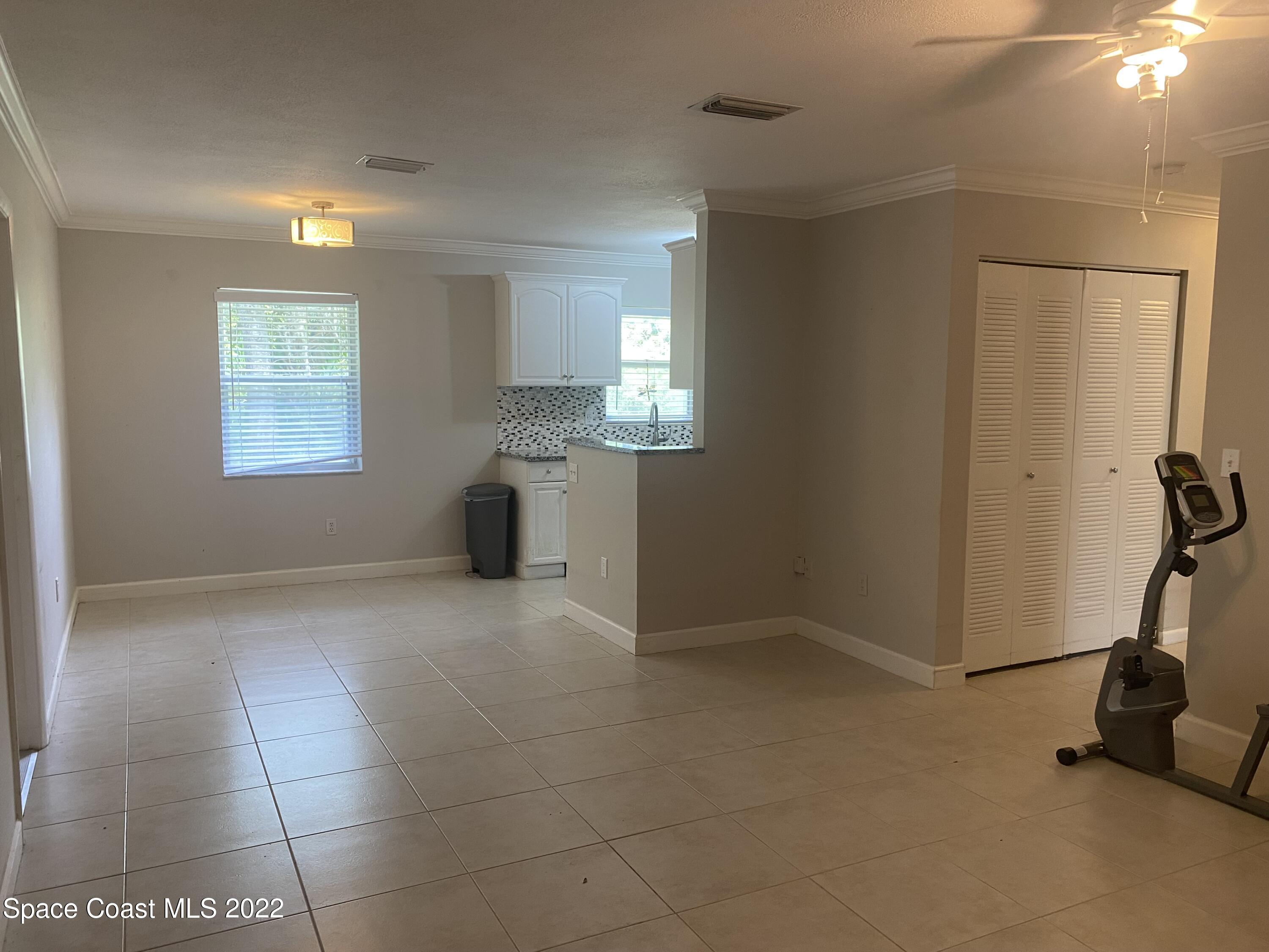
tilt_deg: -6.7
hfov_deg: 67.3
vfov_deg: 53.1
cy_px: 476
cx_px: 634
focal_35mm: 26
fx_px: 953
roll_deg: -0.3
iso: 100
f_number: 1.8
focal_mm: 4.25
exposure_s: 1/60
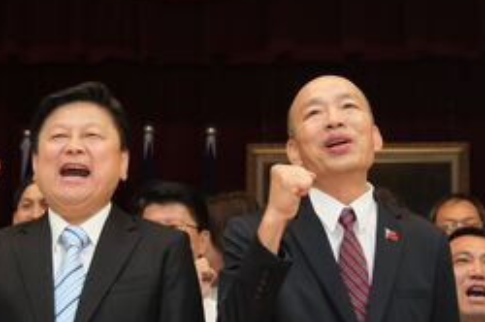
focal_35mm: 113
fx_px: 1520
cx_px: 186
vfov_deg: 12.0
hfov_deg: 18.1
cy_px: 268
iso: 1600
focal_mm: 31.1
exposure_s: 1/250
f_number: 2.8
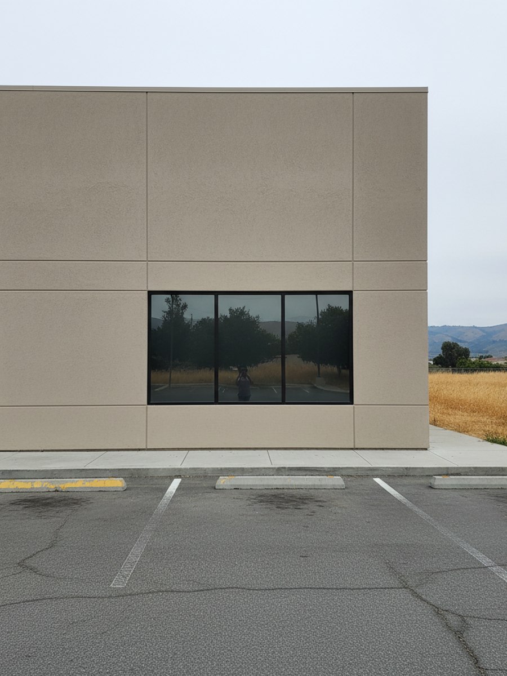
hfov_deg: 58.9
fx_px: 449
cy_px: 338
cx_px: 254
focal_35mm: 23
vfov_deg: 73.9
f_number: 1.8
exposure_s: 1/611
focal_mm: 6.4
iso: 698
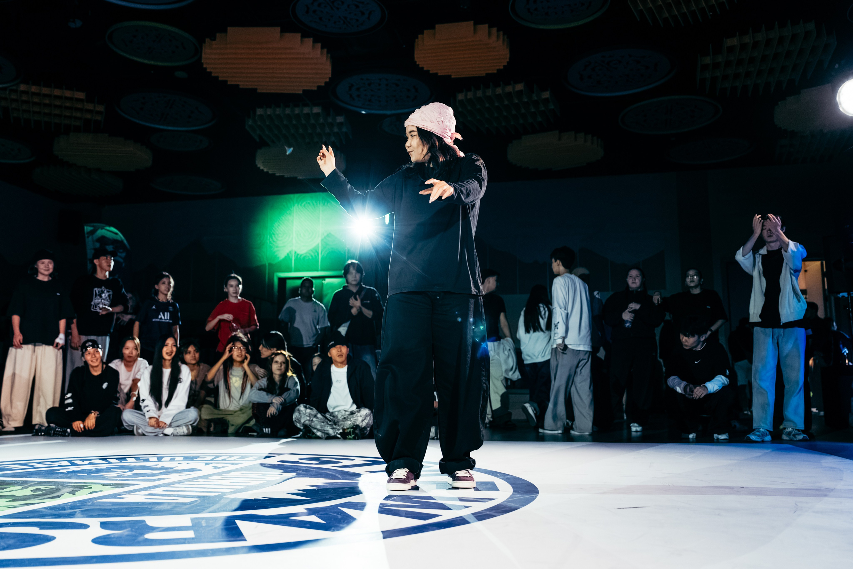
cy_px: 284
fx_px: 753
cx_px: 426
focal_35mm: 32
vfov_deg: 41.4
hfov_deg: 59.1
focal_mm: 31
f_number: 2.8
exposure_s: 1/800
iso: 3200
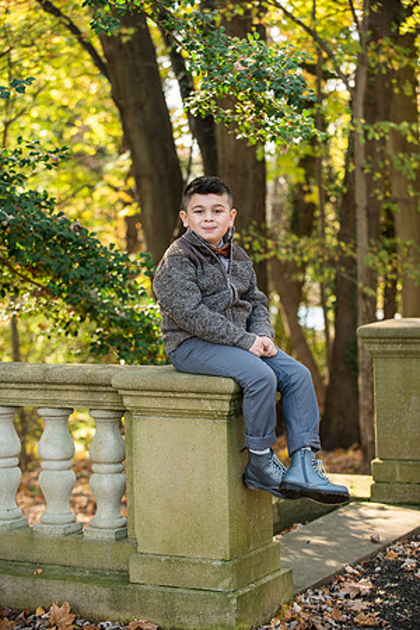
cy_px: 315
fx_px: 1662
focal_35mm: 95
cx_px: 210
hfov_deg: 14.4
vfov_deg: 21.5
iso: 320
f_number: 4
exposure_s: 1/200
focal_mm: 95
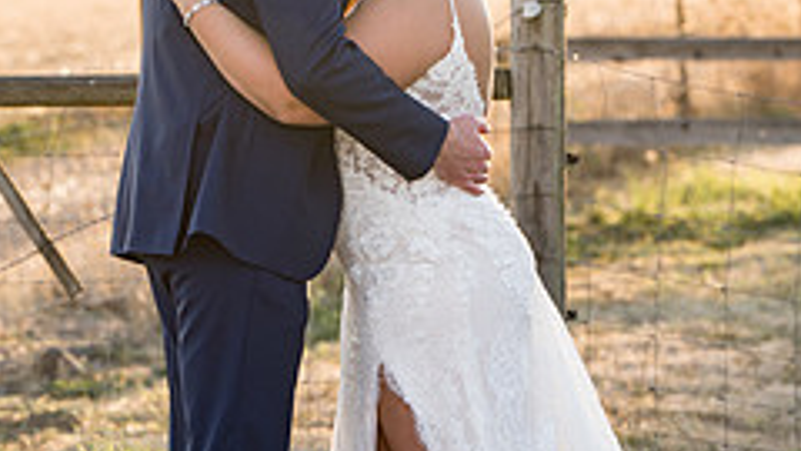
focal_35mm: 246
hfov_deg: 8.8
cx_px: 354
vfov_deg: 4.9
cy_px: -114
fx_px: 5225
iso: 320
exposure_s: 1/320
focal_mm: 125
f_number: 4
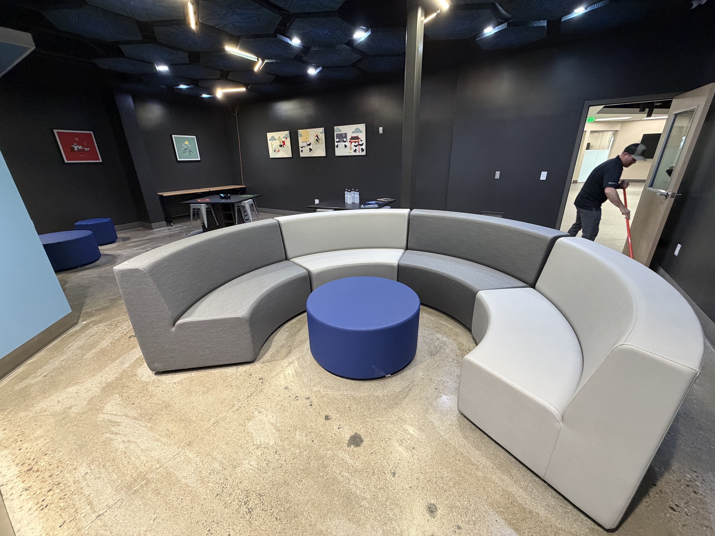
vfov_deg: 85.7
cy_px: 268
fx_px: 289
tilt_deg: -21.3
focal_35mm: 14
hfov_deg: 102.1
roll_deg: +1.3
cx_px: 358
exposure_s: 1/60
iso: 400
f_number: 2.2
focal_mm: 2.22
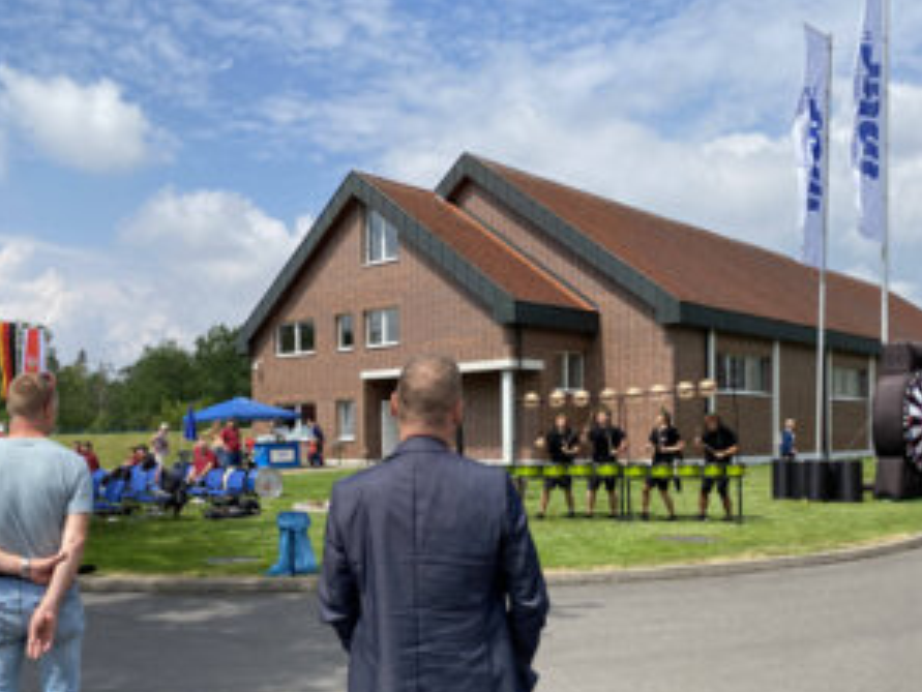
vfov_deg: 40.2
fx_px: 933
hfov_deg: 52.3
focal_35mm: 35
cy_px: 459
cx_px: 382
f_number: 1.8
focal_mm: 4.2
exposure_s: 1/3300
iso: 32
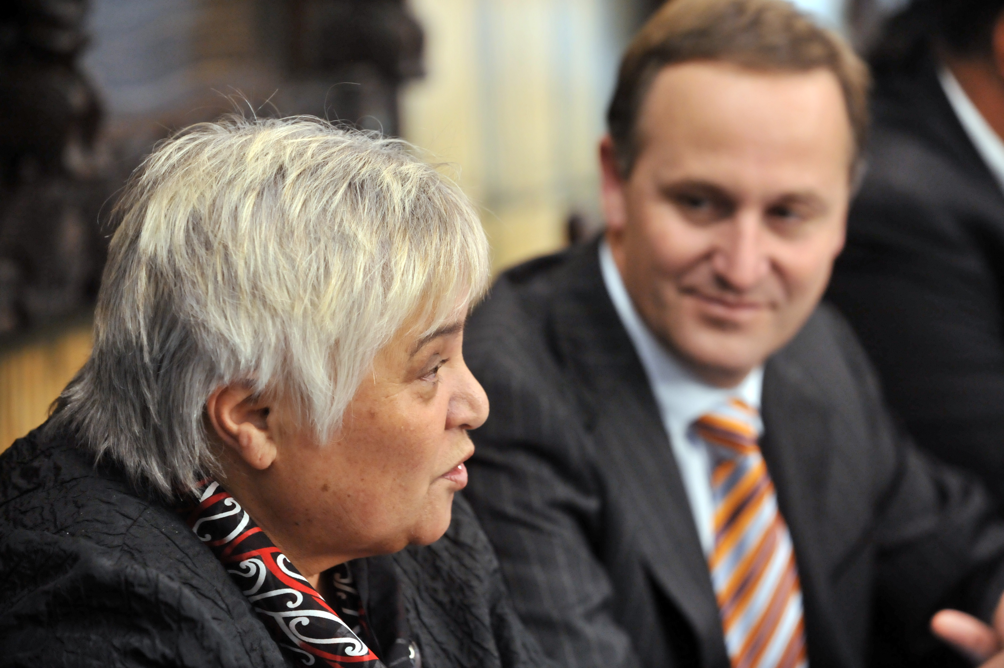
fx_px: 4041
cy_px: 334
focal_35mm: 145
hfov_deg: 14.2
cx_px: 502
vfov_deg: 9.5
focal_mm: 145
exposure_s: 1/125
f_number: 5
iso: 2500
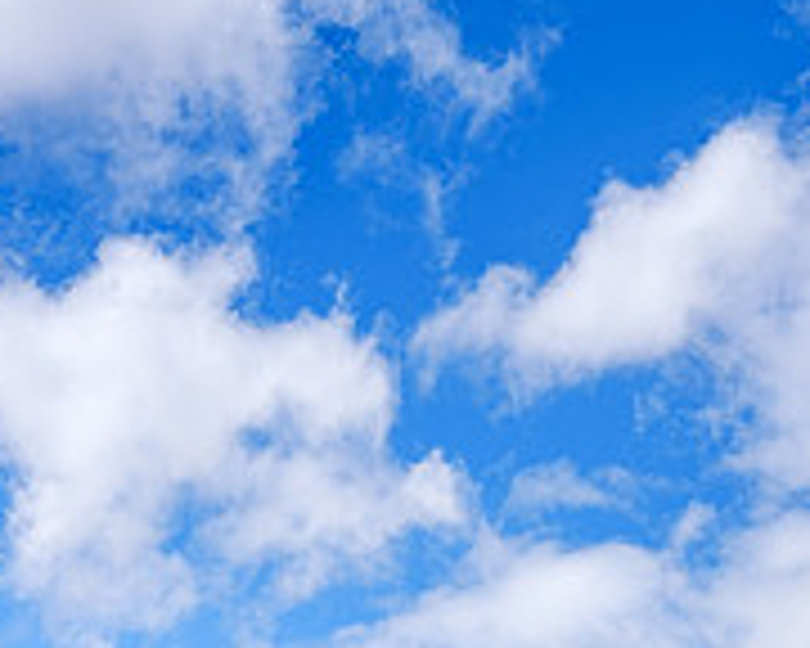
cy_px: 849
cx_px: 604
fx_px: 2421
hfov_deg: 18.9
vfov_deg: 14.6
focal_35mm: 101
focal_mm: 19.1
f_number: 8
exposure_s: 1/50
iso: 160
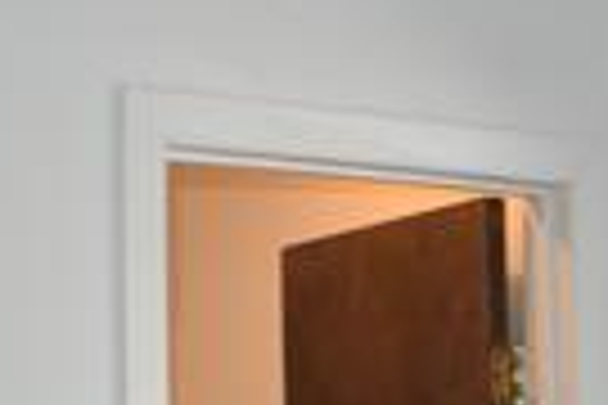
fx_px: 3361
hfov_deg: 9.5
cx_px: 1311
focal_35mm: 199
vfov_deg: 6.7
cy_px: 765
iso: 500
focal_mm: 28
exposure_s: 1/125
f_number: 5.6
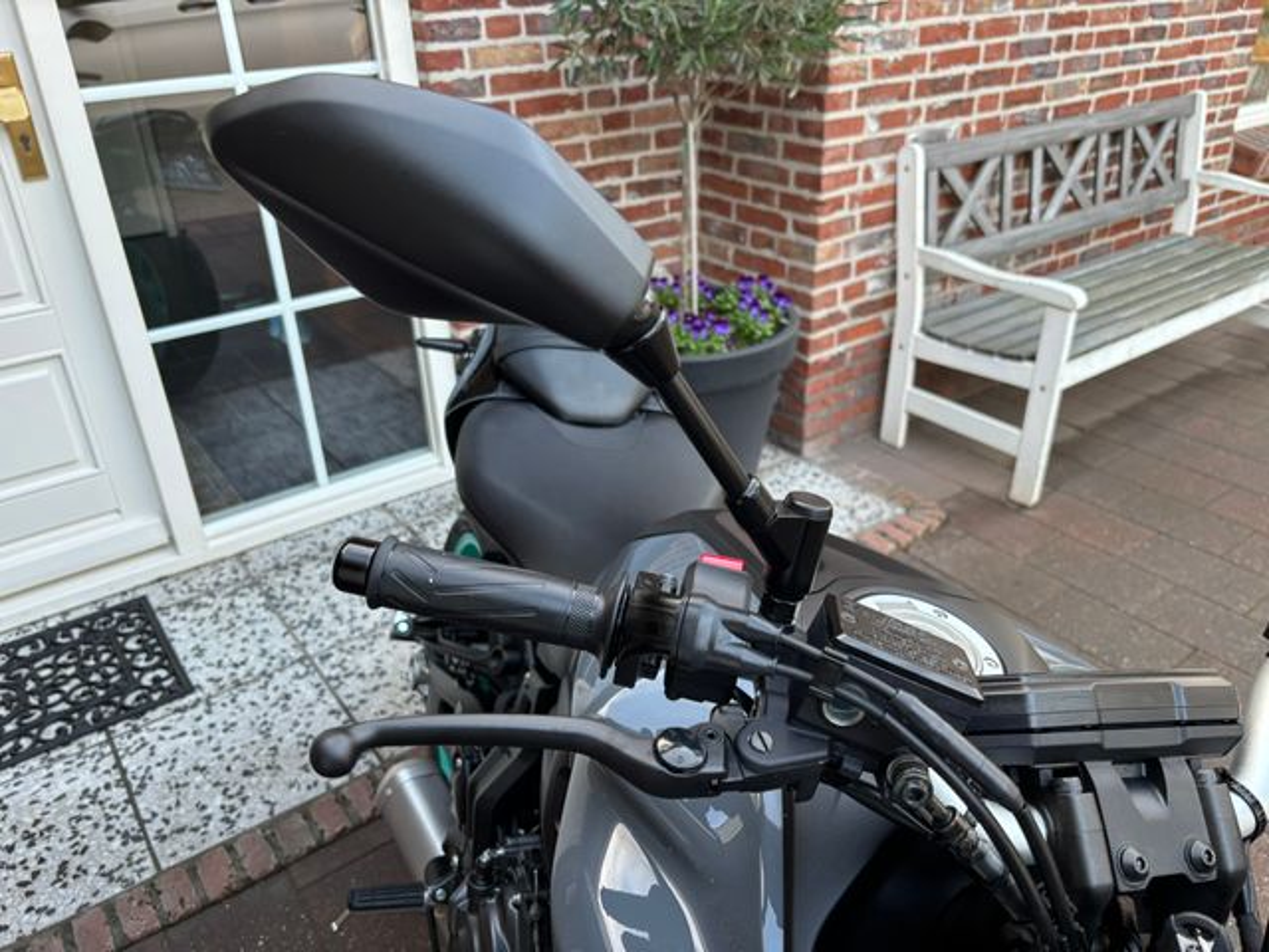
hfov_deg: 67.3
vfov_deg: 53.1
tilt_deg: -28.6
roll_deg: +1.4
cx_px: 634
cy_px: 476
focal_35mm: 26
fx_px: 953
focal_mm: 5.96
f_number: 1.6
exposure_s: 1/121
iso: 100
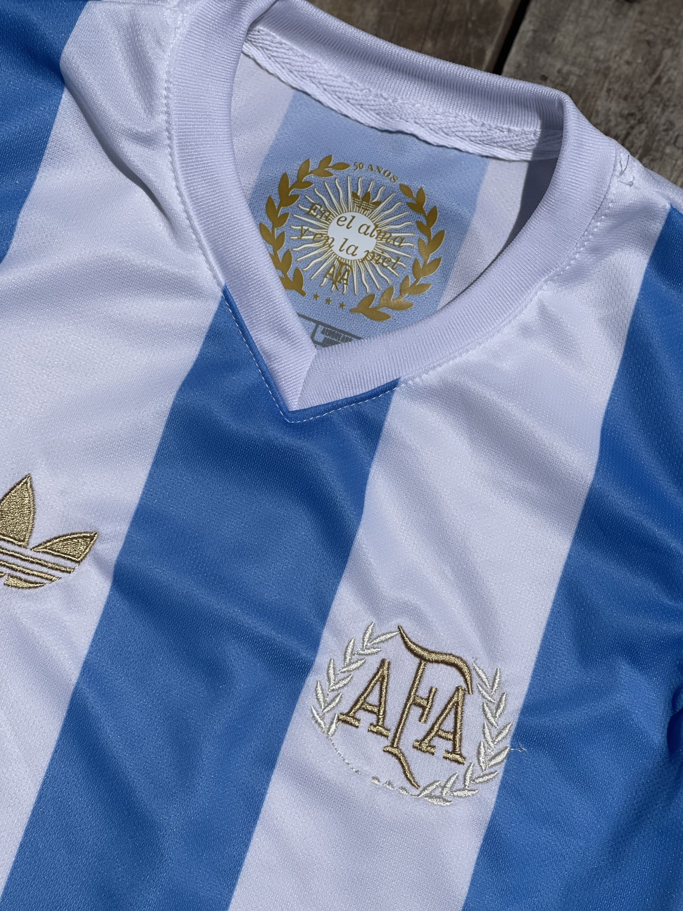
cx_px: 342
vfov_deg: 30.3
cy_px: 456
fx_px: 1684
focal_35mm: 64
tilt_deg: -83.7
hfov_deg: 22.9
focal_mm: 7.5
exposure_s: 1/9346
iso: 32
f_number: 2.2
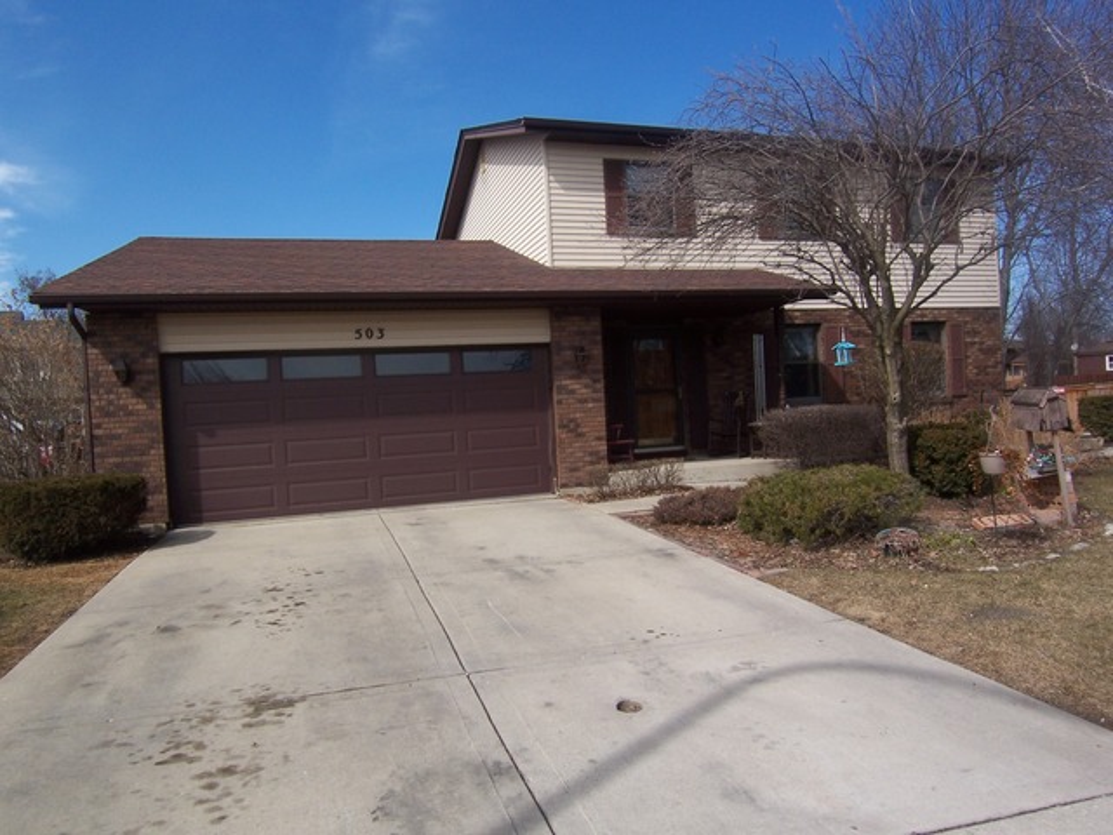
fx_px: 740
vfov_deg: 58.9
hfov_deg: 73.9
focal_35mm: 23
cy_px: 418
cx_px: 556
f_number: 5.6
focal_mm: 3.8
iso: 64
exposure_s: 1/250
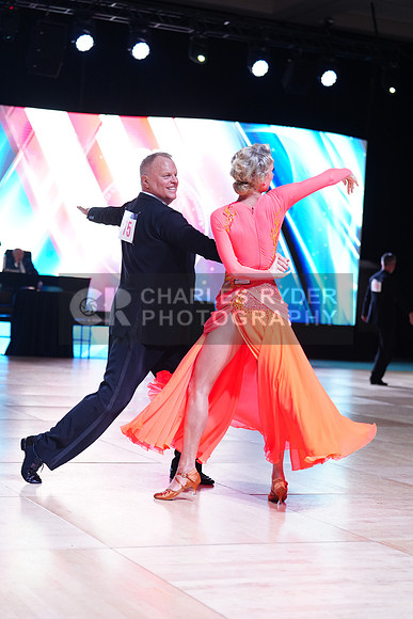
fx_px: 1204
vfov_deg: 28.8
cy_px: 310
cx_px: 206
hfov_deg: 19.5
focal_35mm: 70
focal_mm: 70
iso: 1250
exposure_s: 1/640
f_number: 2.8
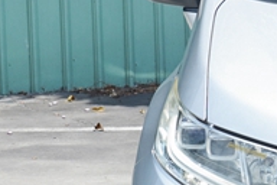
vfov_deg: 6.1
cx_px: 504
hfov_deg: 8.8
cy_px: 106
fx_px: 1723
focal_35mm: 224
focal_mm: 42
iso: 100
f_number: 8
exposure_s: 1/250
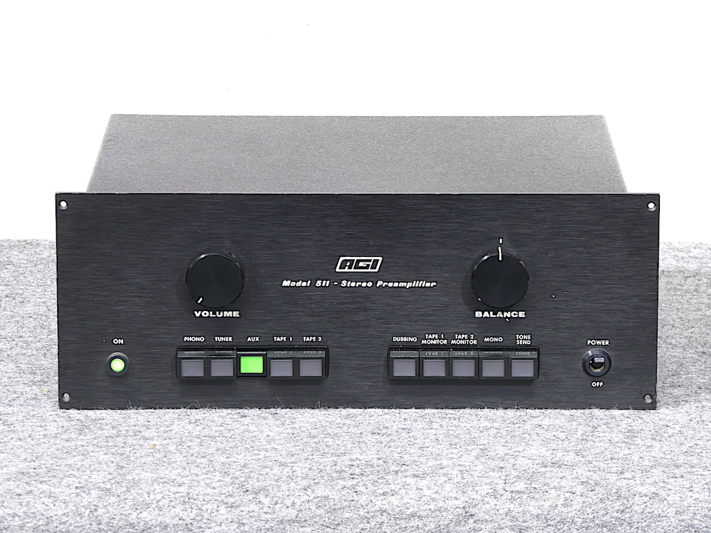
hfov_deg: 11.5
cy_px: 266
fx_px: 3533
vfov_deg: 8.6
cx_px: 356
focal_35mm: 172
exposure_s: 1/1.6
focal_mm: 30.9
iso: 100
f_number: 5.6
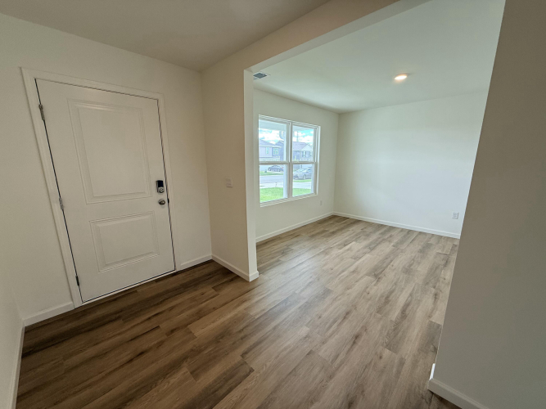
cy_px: 204
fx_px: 221
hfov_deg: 102.1
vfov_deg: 85.7
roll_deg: +0.4
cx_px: 273
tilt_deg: -10.8
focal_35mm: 14
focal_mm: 2.22
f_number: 2.2
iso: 80
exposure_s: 1/120
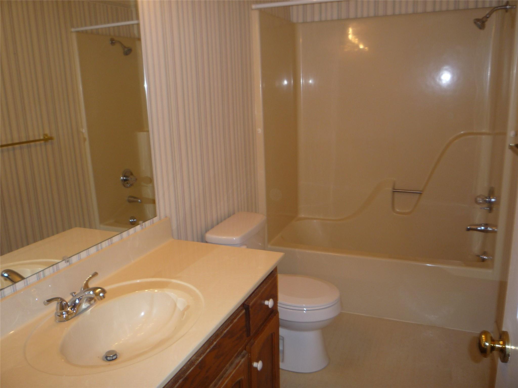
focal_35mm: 30
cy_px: 194
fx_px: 449
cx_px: 259
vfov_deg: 46.8
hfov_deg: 60.0
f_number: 3.3
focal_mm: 5.2
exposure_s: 1/30
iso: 100
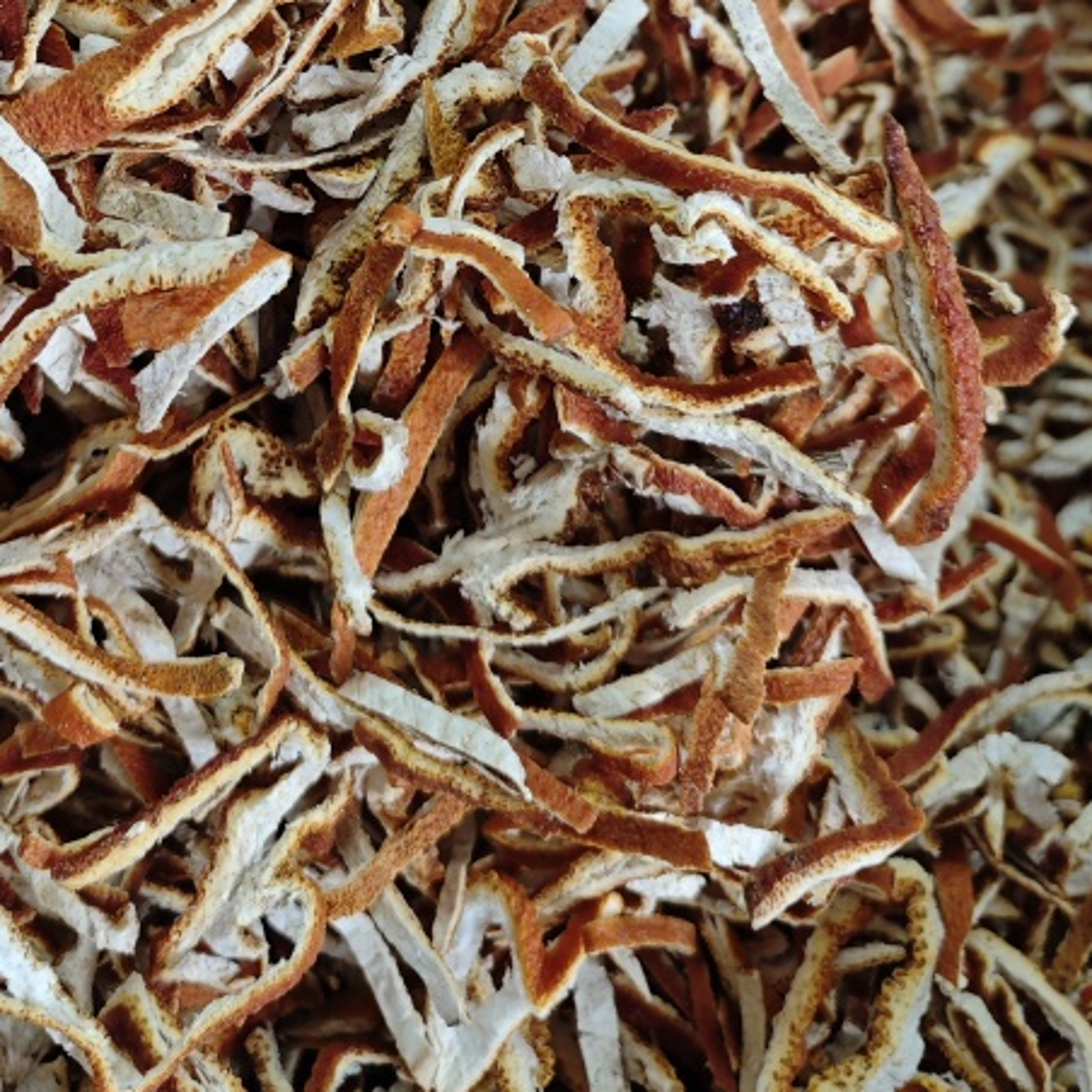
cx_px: 362
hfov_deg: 35.0
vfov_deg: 32.7
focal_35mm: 48
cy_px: 23
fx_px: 1713
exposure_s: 1/50
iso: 500
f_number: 2
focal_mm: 8.72
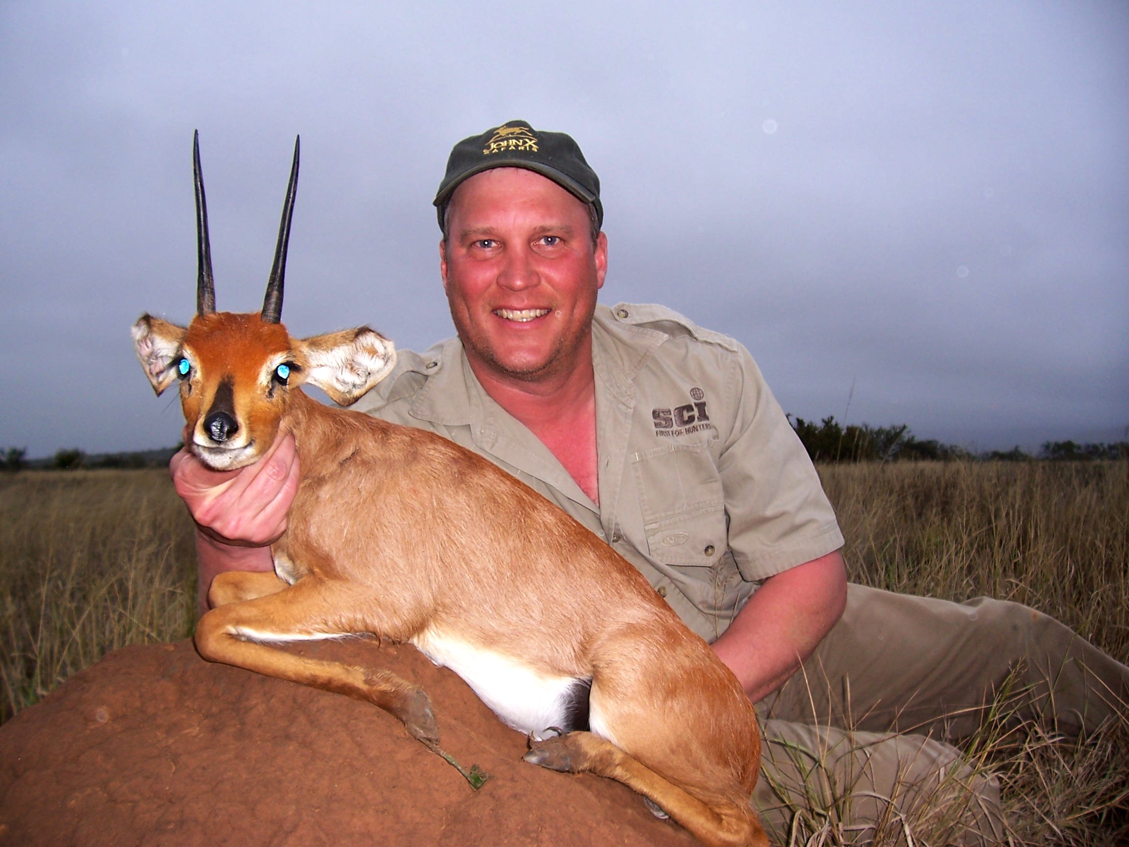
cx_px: 564
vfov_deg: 41.8
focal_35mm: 34
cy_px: 424
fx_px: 1109
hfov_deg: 54.0
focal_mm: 5.6
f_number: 2.7
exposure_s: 1/60
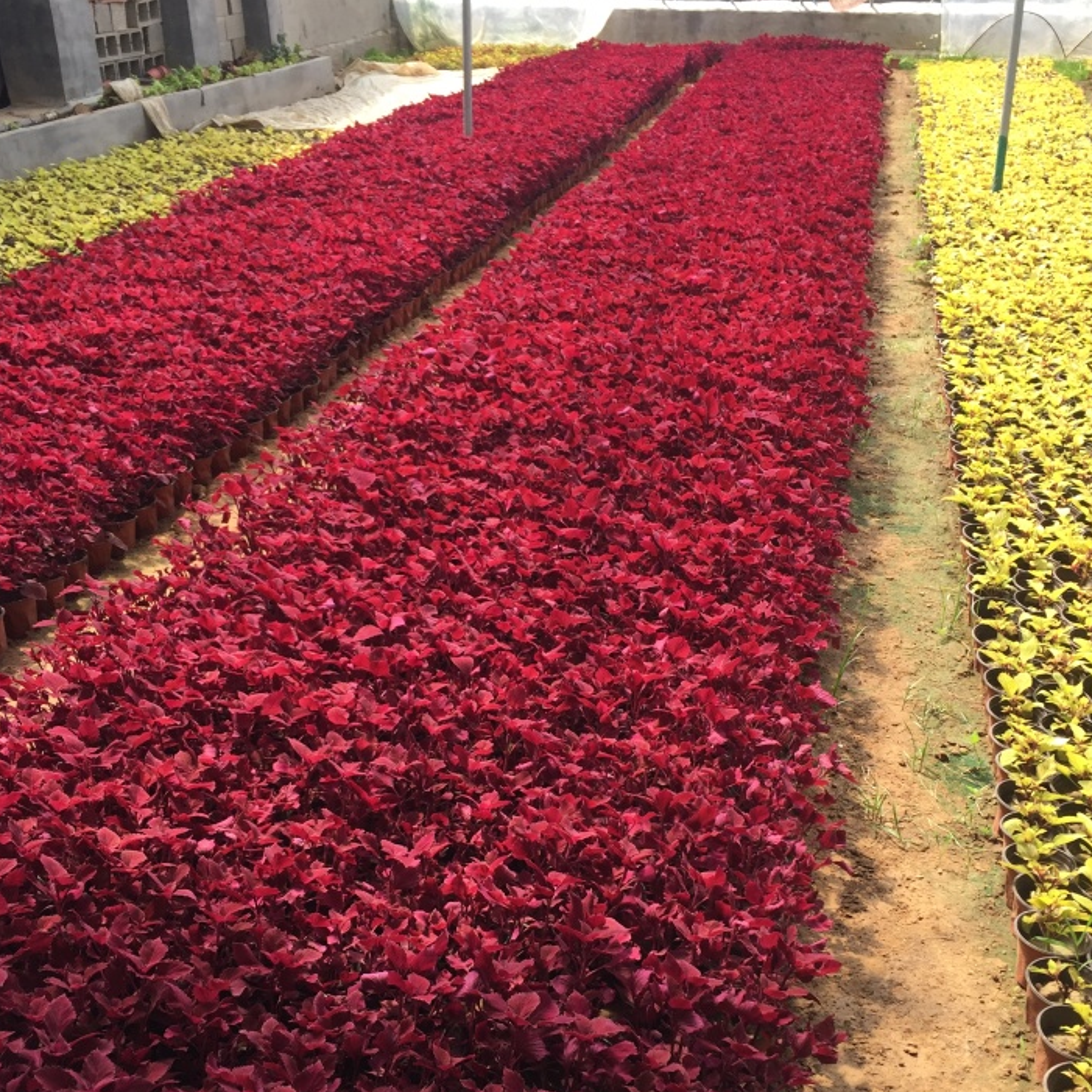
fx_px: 1392
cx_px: 559
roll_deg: -0.3
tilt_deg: -28.6
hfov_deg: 42.8
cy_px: 722
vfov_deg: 42.3
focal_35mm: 39
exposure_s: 1/347
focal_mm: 4.15
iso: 32
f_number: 2.2
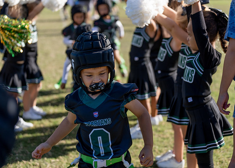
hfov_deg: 27.0
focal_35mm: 73
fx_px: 489
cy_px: 84
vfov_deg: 19.4
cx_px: 118
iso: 160
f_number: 2.8
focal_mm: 70
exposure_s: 1/1000
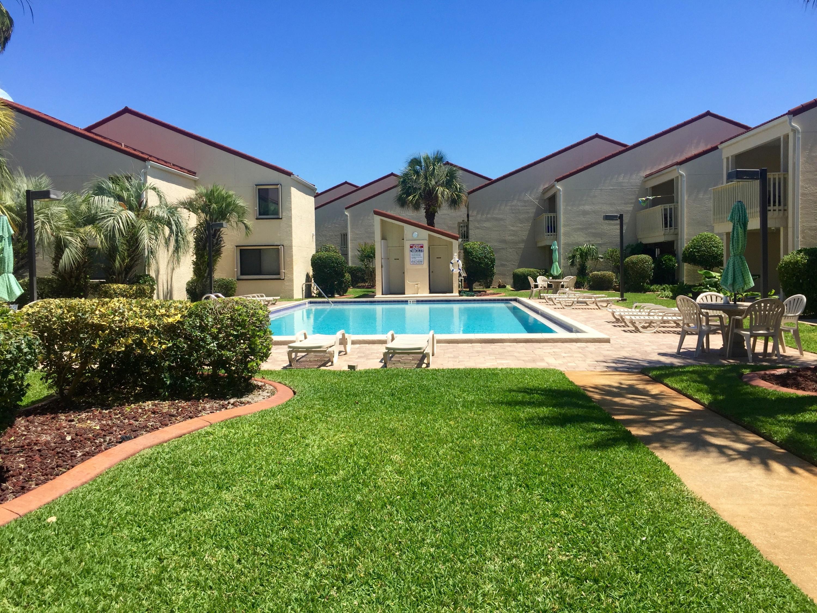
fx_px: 684
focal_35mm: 29
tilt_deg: -2.5
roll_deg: -0.5
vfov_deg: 48.2
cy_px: 306
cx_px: 408
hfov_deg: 61.7
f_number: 2.2
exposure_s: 1/1647
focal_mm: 4.15
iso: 32
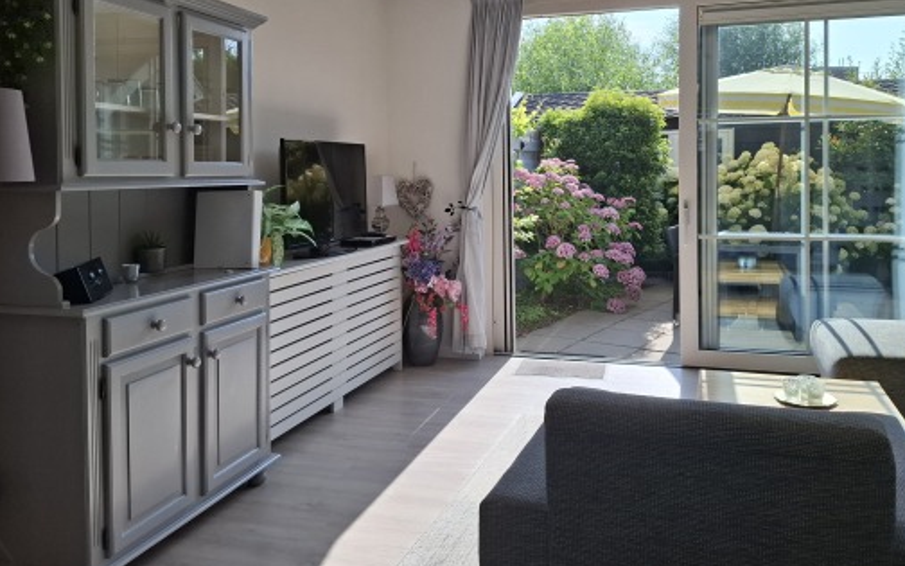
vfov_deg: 42.6
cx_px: 494
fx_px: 715
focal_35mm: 29
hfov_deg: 64.5
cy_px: 189
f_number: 1.8
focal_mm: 5.54
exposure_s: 1/986
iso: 50
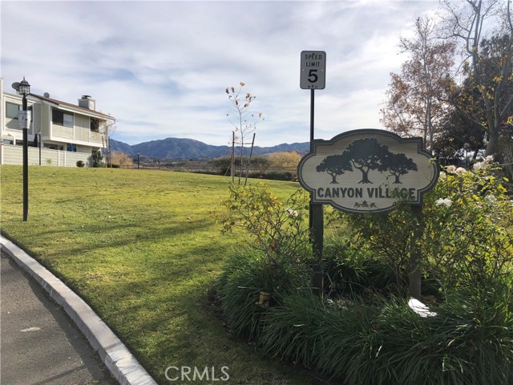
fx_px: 415
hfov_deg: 63.4
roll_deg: +0.9
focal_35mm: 28
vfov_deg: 49.7
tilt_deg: +1.0
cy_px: 192
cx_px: 256
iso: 20
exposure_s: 1/3436
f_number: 1.8
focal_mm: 3.99
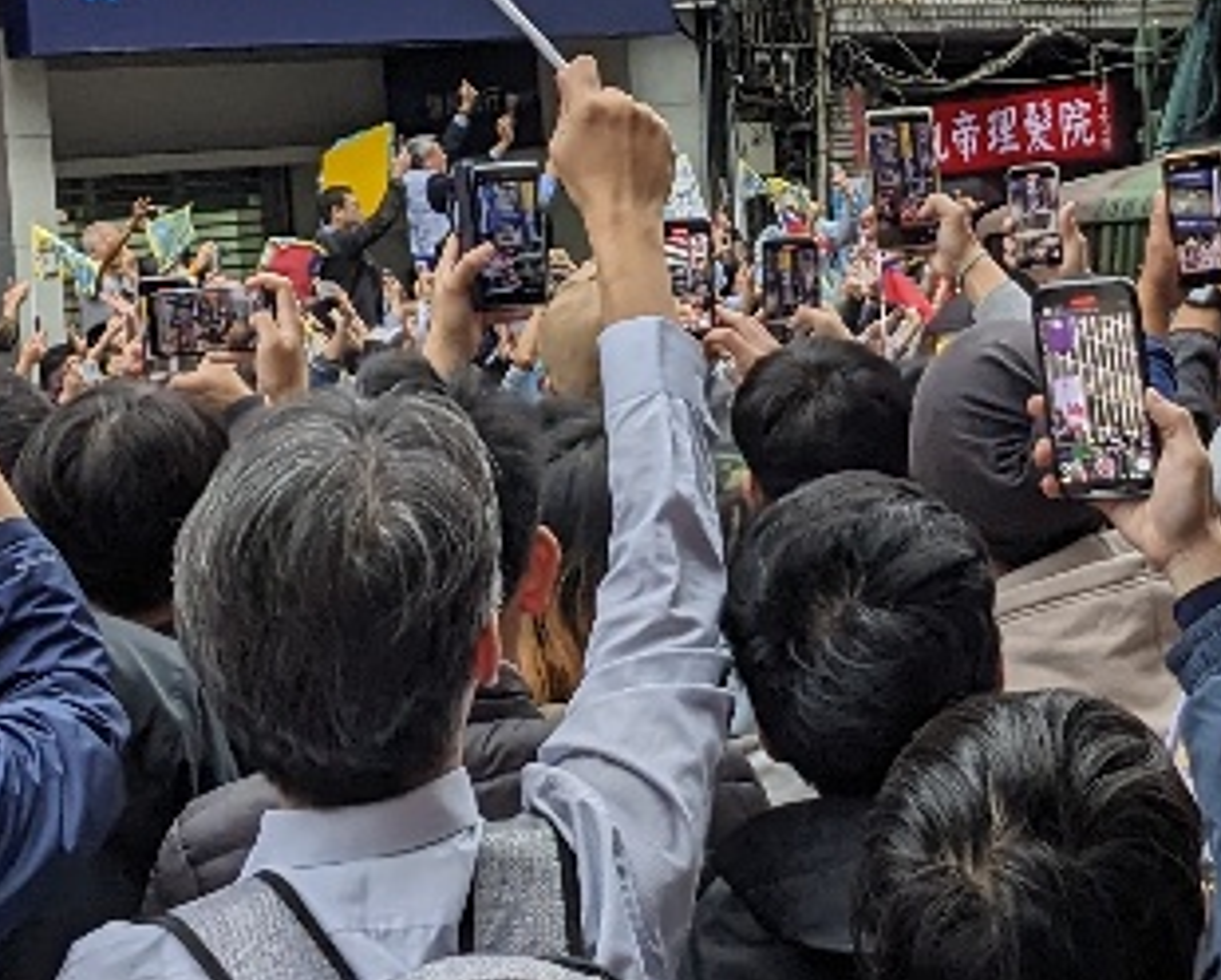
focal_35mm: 109
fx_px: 3944
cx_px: 909
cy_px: -55
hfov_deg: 17.5
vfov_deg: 13.9
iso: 96
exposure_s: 1/419
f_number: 1.73
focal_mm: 4.38
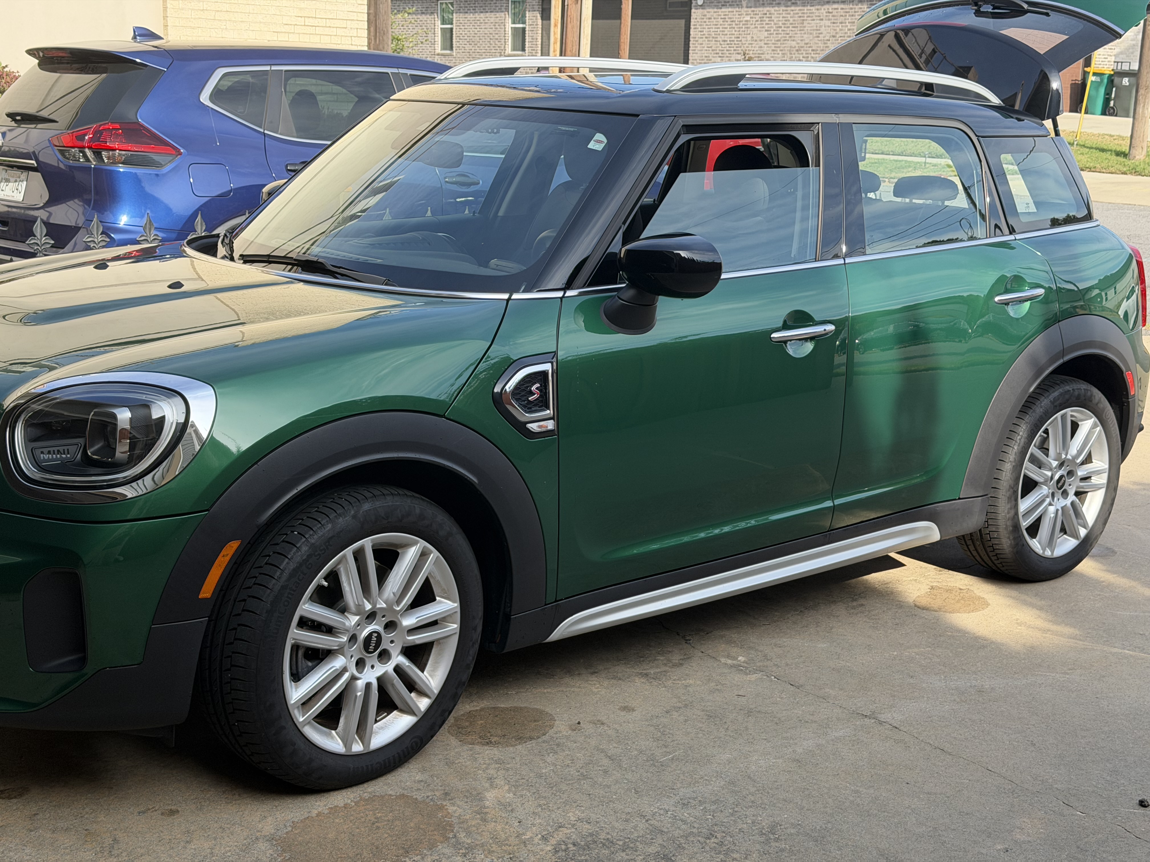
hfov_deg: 39.7
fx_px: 1595
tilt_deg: -12.5
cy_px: 431
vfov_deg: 30.3
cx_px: 575
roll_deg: -1.3
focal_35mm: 48
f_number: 1.78
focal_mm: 6.76
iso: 64
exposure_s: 1/1013
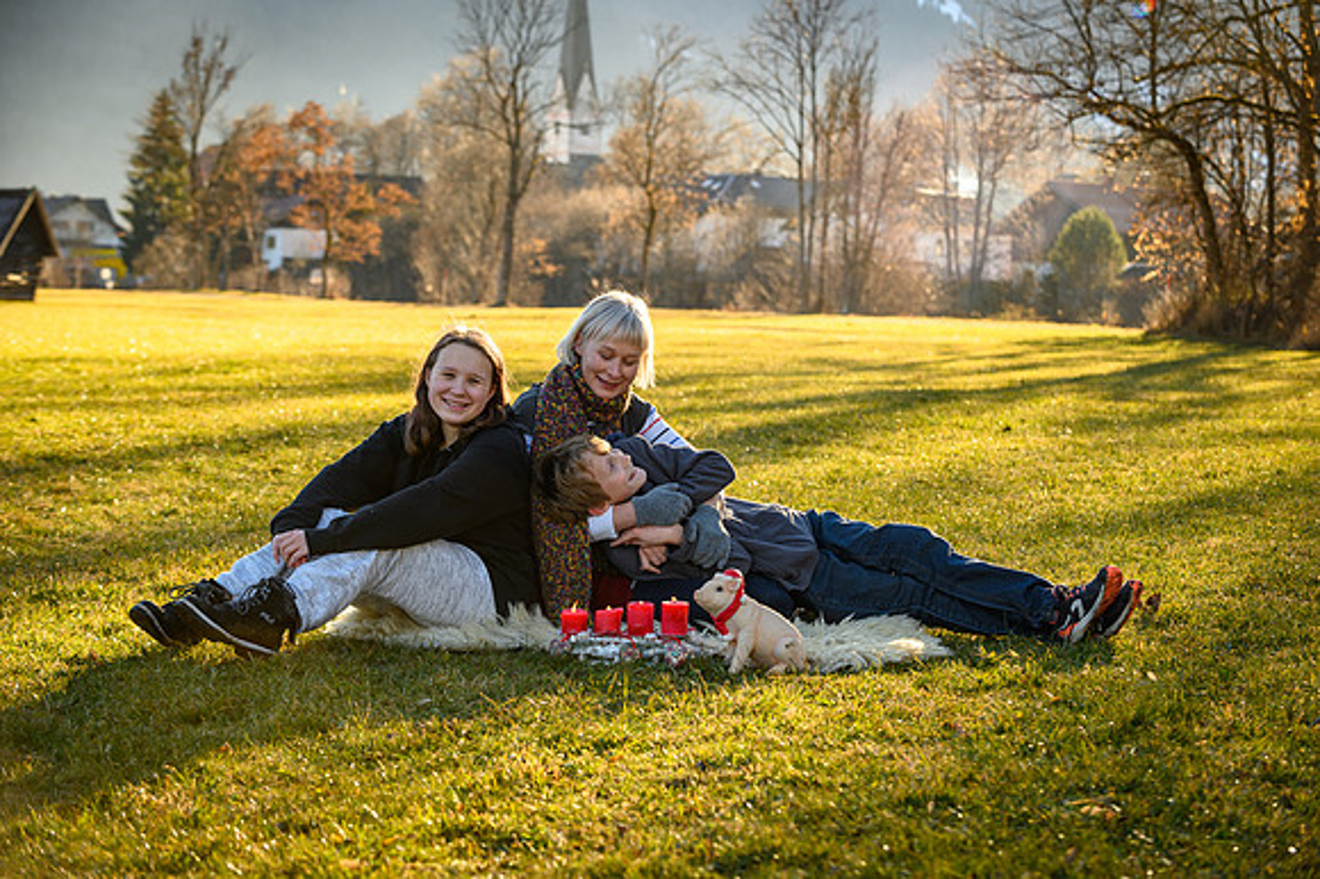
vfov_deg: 15.9
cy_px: 440
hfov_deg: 23.7
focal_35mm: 86
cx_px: 660
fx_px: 3151
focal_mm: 86
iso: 100
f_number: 5.6
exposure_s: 1/125
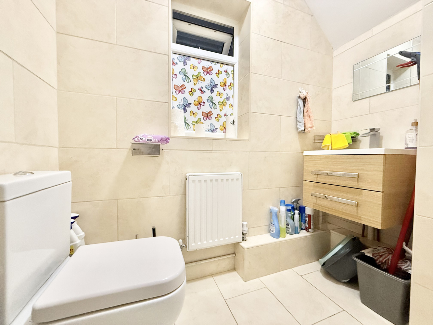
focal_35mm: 14
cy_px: 162
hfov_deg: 102.1
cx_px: 216
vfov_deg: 85.7
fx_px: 175
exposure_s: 1/50
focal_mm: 2.22
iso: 320
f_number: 2.2
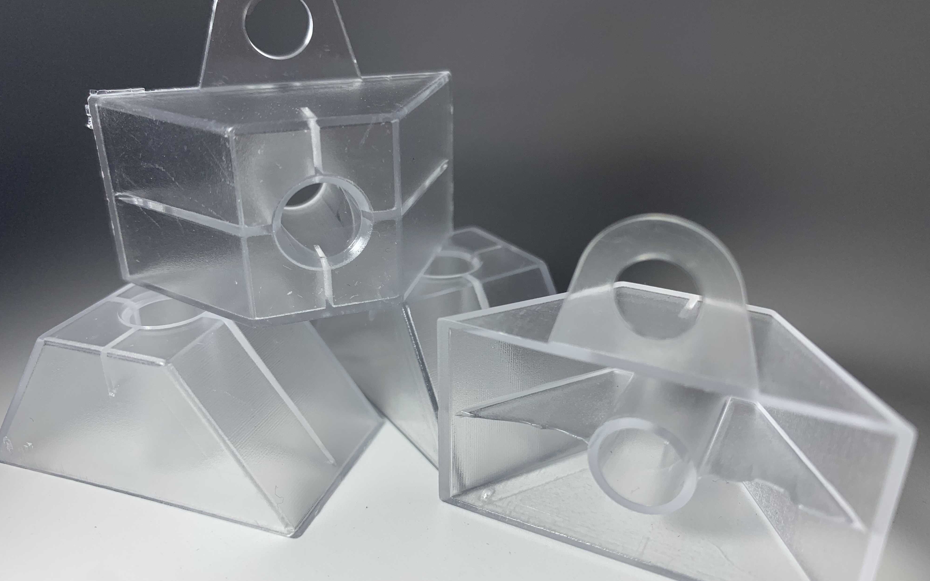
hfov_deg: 66.5
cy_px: 301
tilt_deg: -24.6
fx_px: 710
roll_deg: -0.2
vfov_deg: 44.5
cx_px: 471
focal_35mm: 28
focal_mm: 4.25
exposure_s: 1/1585
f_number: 1.8
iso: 25
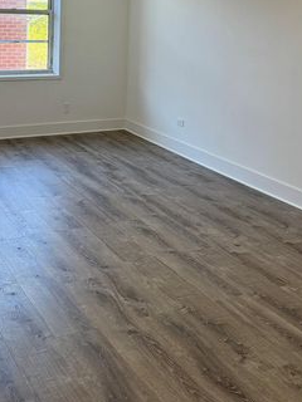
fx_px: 582
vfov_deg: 35.9
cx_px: 109
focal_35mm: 50
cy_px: 42
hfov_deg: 29.0
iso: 100
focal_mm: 6.76
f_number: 1.78
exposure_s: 1/165
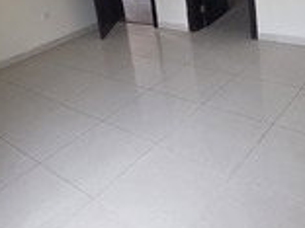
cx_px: 144
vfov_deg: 34.2
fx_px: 335
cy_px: -3
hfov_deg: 49.0
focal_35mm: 38
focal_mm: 2.2
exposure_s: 1/100
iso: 160
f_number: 1.9
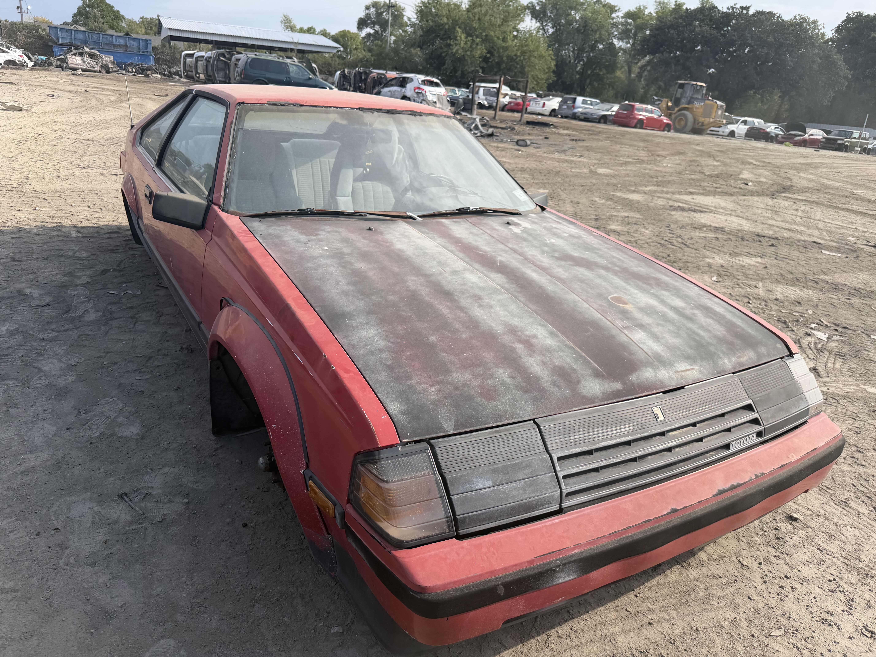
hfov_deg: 71.6
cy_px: 328
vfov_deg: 56.8
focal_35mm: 24
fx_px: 607
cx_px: 438
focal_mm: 6.76
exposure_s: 1/2611
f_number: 1.78
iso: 80
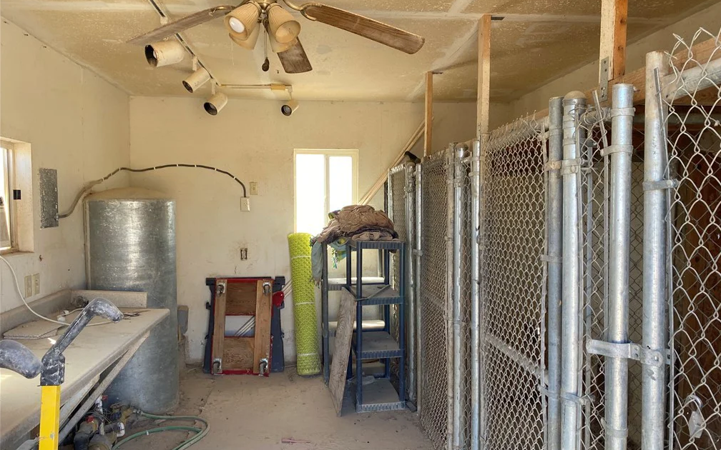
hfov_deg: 66.5
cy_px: 236
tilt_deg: -4.4
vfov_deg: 44.5
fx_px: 550
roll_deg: +2.5
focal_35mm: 28
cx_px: 366
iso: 50
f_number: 1.8
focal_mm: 4.25
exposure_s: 1/122
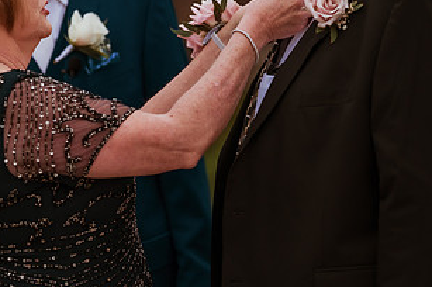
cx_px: 178
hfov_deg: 6.7
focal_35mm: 309
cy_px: -4
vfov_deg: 4.4
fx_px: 3704
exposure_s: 1/2500
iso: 500
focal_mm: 135
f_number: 1.8
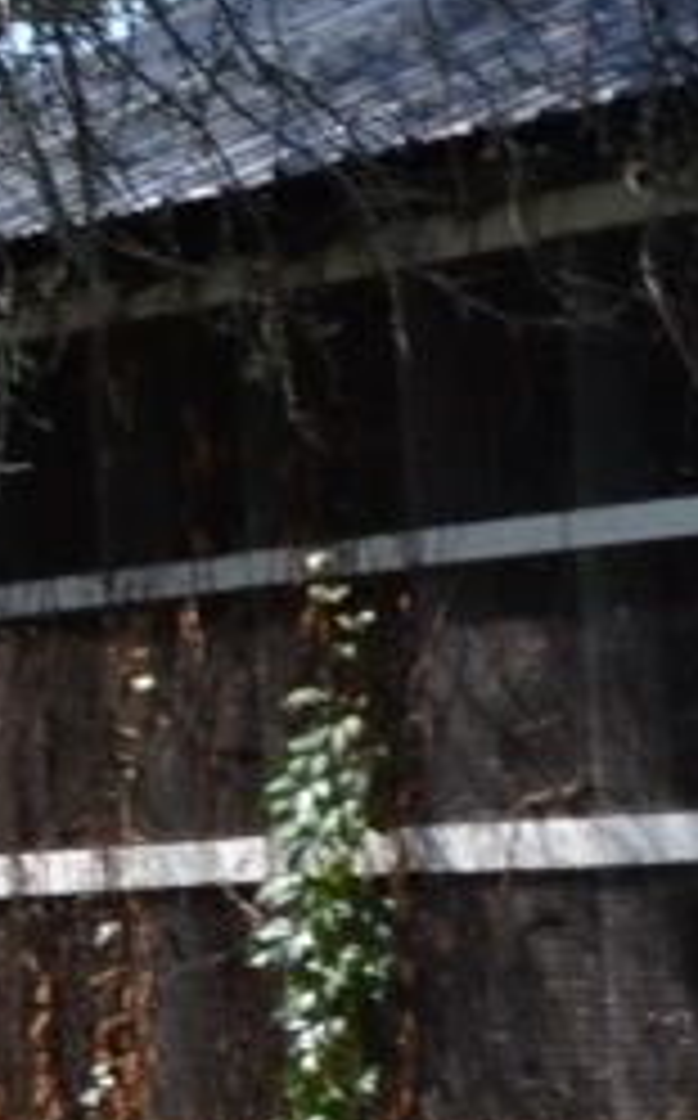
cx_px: 3233
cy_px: 990
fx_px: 5067
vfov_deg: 12.5
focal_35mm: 166
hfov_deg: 6.0
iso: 100
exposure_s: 1/160
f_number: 6.3
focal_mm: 18
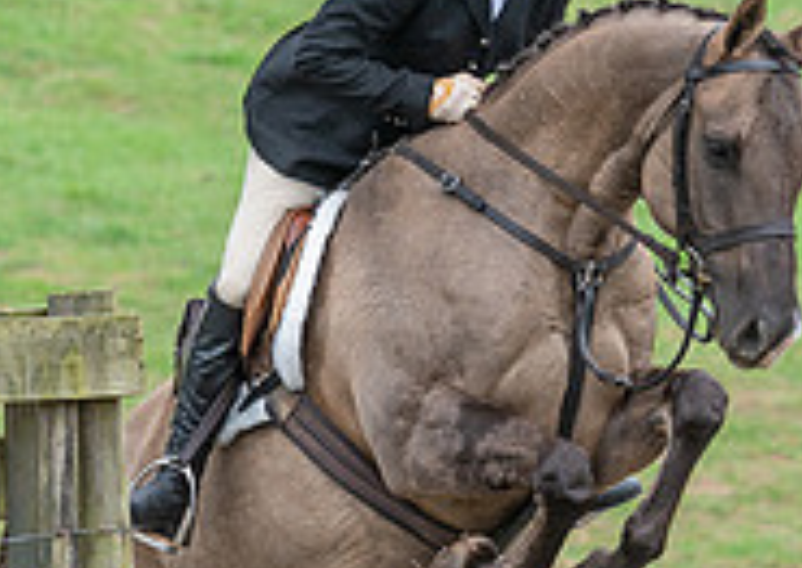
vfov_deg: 2.8
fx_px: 11537
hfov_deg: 4.0
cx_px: 609
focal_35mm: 508
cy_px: 383
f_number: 4
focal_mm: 122
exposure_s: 1/500
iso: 640
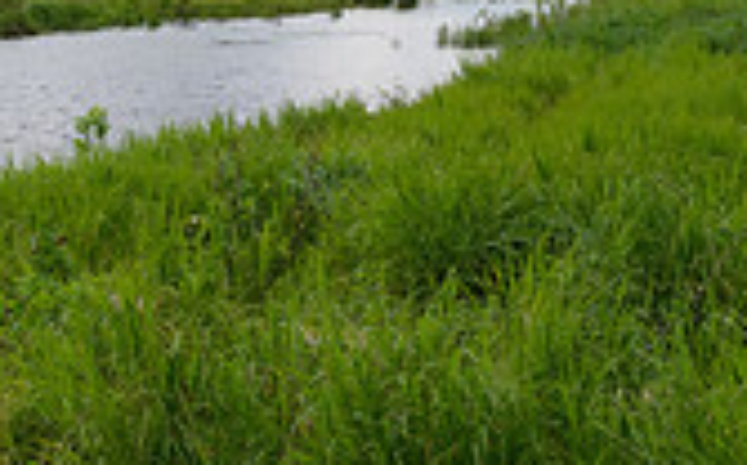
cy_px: -127
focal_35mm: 85
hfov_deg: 24.0
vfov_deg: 14.7
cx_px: 143
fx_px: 1729
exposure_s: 1/250
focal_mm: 24
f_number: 16
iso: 500
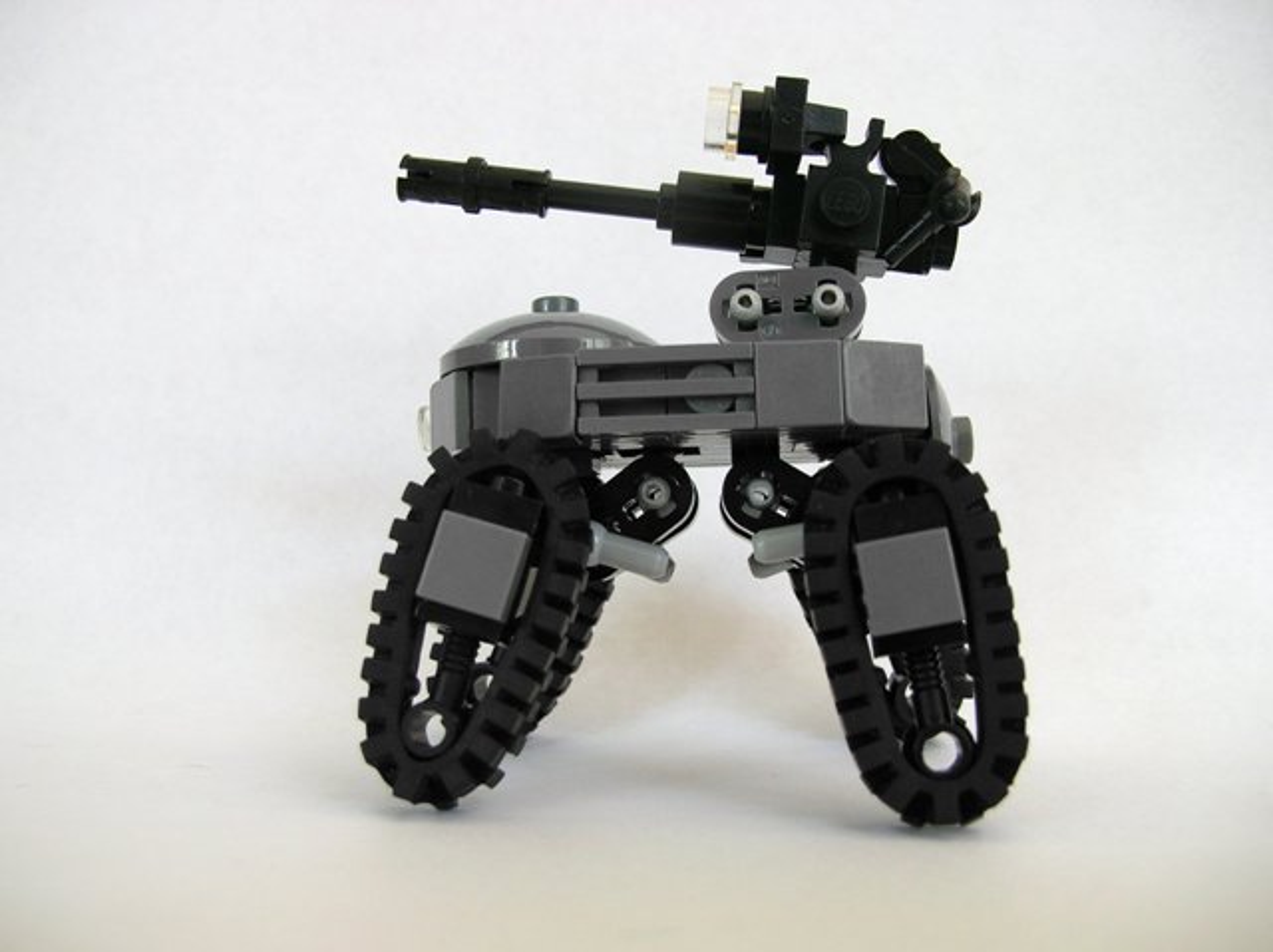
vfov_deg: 39.6
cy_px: 476
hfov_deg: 51.4
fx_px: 1323
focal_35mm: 36
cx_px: 636
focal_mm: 6
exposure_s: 1/15.8
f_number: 2.7
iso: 50
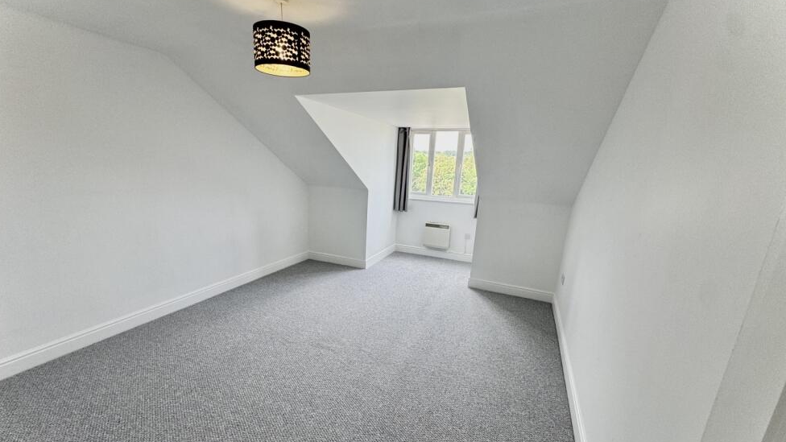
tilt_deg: -13.9
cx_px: 380
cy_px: 246
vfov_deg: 66.9
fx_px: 333
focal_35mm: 16
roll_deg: -3.0
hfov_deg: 99.3
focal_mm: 2.22
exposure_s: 1/100
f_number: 2.2
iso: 80
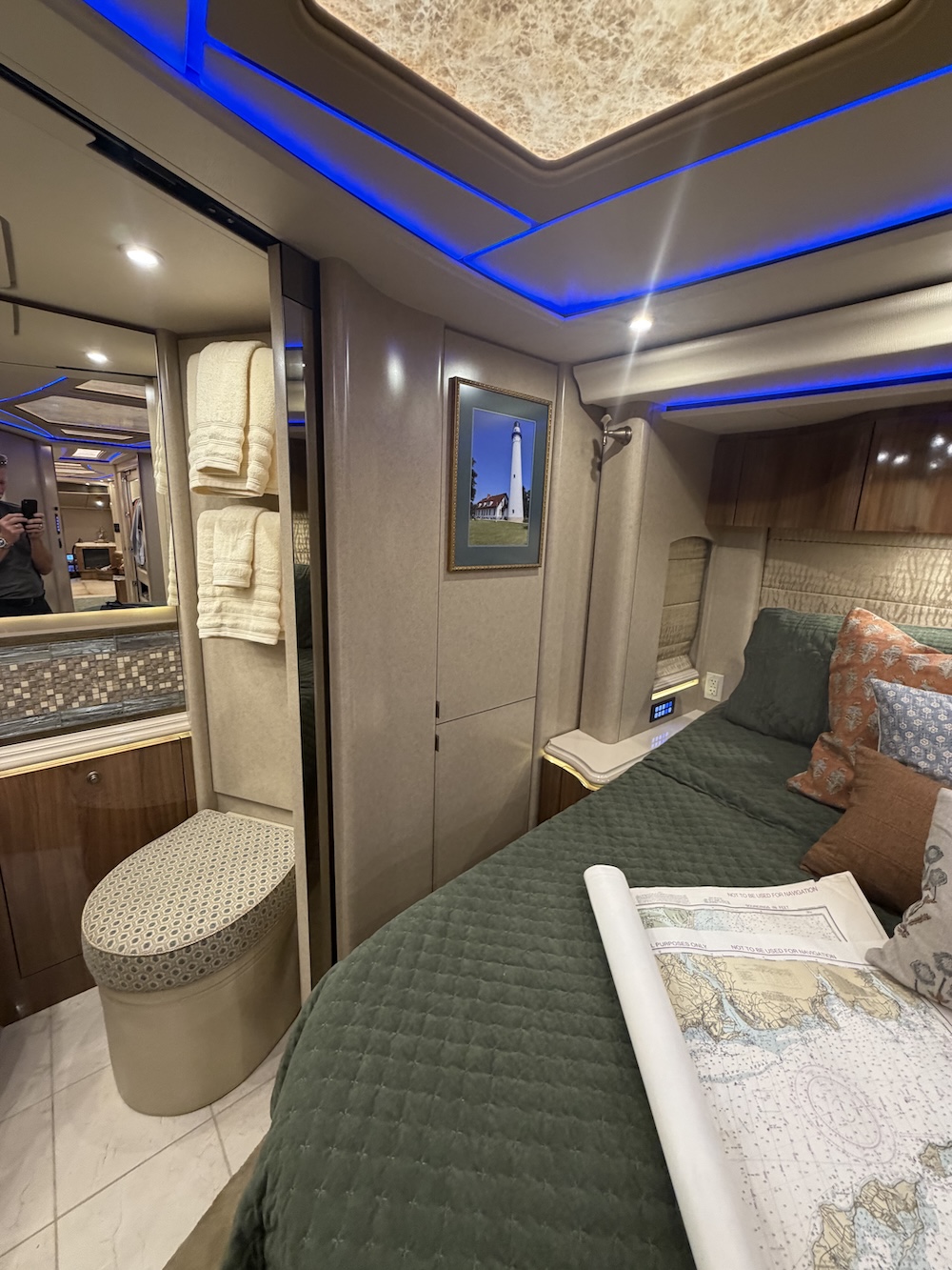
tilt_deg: -13.4
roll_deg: -2.2
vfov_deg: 102.1
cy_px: 635
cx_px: 476
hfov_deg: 85.7
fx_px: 513
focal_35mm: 14
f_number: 2.2
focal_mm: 2.22
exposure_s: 1/80
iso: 320
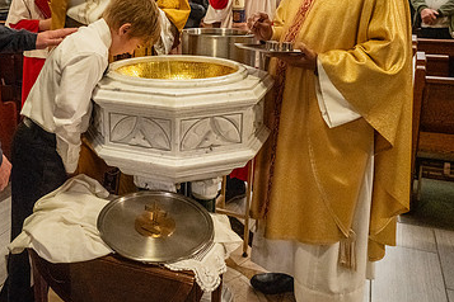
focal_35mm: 39
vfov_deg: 33.6
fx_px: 492
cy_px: 82
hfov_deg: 48.6
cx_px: 148
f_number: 4.5
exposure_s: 1/60
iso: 5000
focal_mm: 24
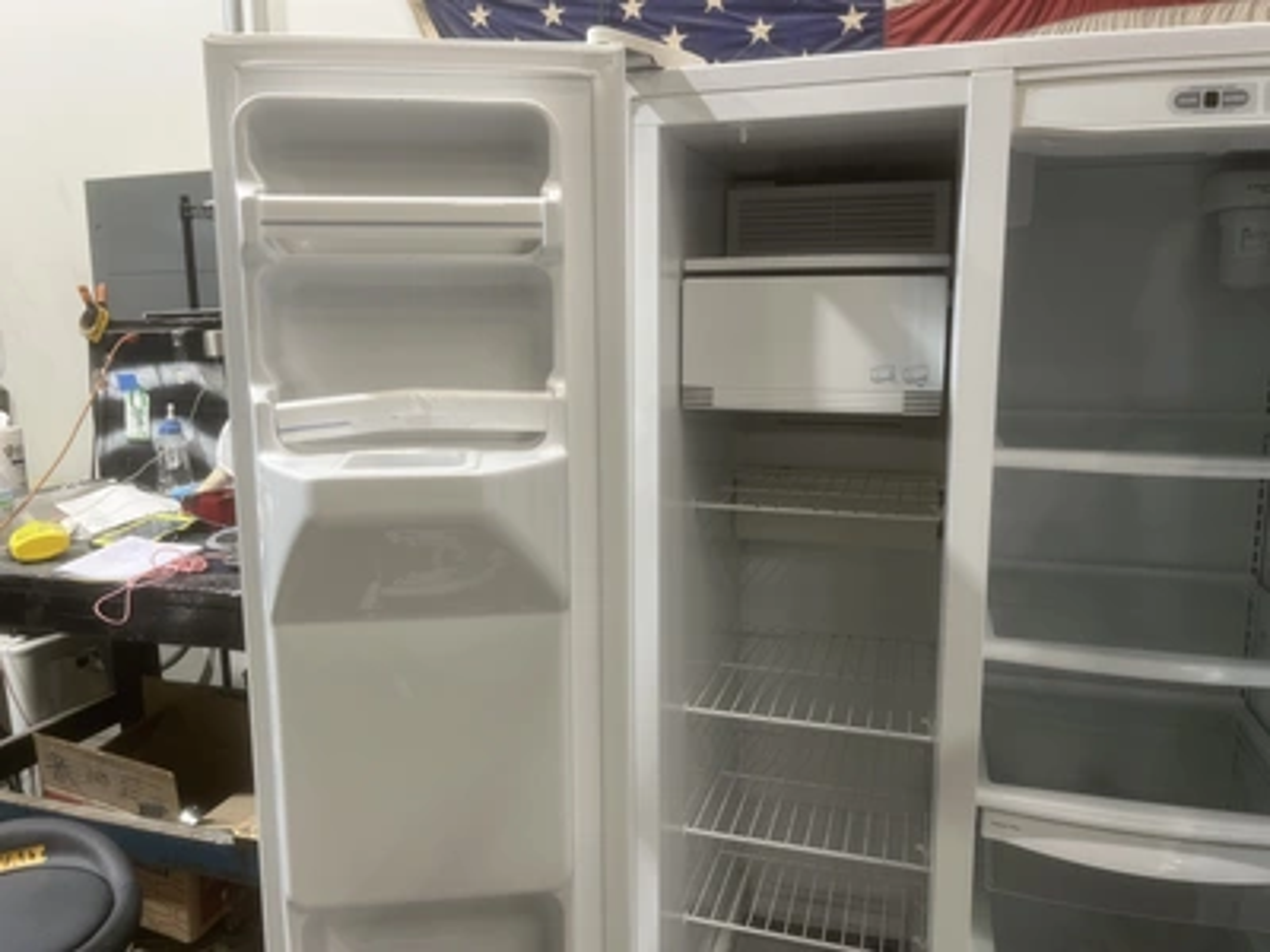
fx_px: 954
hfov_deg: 67.3
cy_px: 476
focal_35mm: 26
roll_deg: +2.1
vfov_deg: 53.1
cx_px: 635
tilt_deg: -7.8
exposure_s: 1/60
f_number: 1.6
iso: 80
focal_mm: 5.1
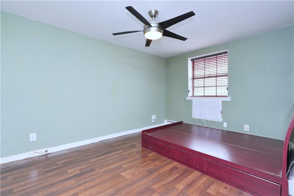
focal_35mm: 16
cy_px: 98
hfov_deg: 95.0
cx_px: 147
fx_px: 135
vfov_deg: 72.0
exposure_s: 1/160
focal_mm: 11
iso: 500
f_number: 4
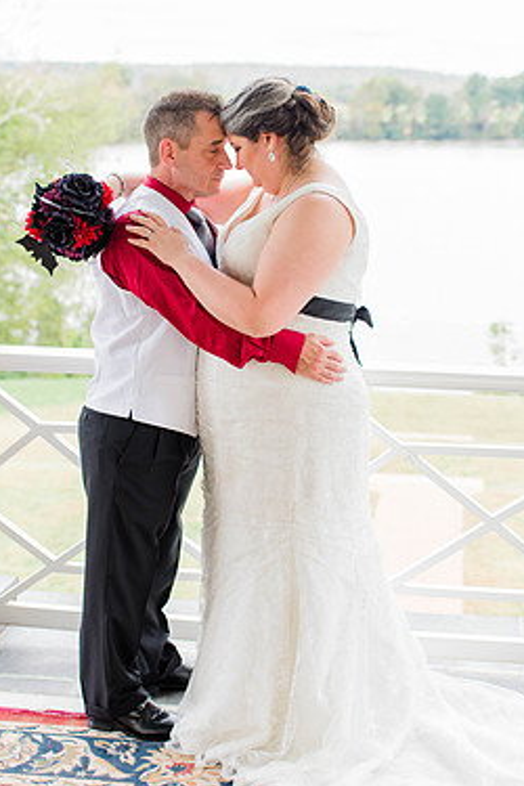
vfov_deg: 31.9
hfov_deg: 21.6
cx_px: 275
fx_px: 1375
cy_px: 356
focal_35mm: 63
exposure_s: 1/200
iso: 200
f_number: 2.2
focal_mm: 35
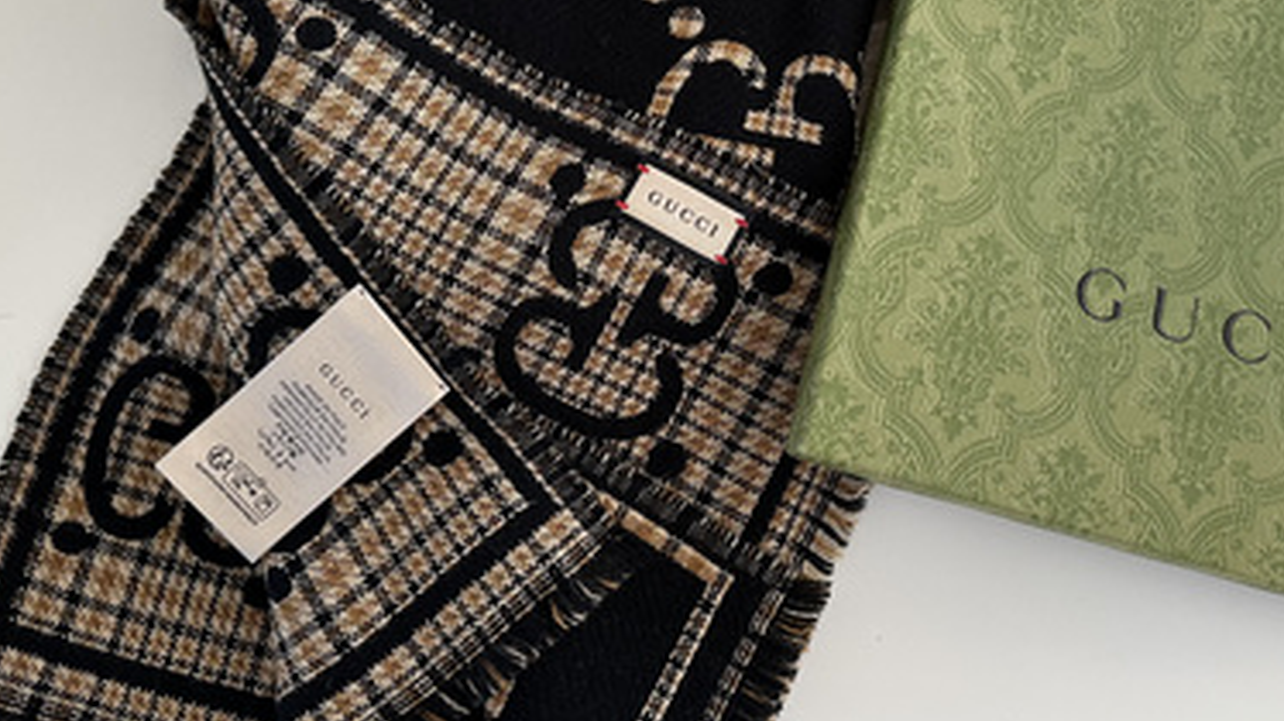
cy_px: 134
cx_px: 735
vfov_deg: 27.7
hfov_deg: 48.2
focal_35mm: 42
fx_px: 1429
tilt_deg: -75.8
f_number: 1.78
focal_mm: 6.86
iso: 125
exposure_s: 1/121
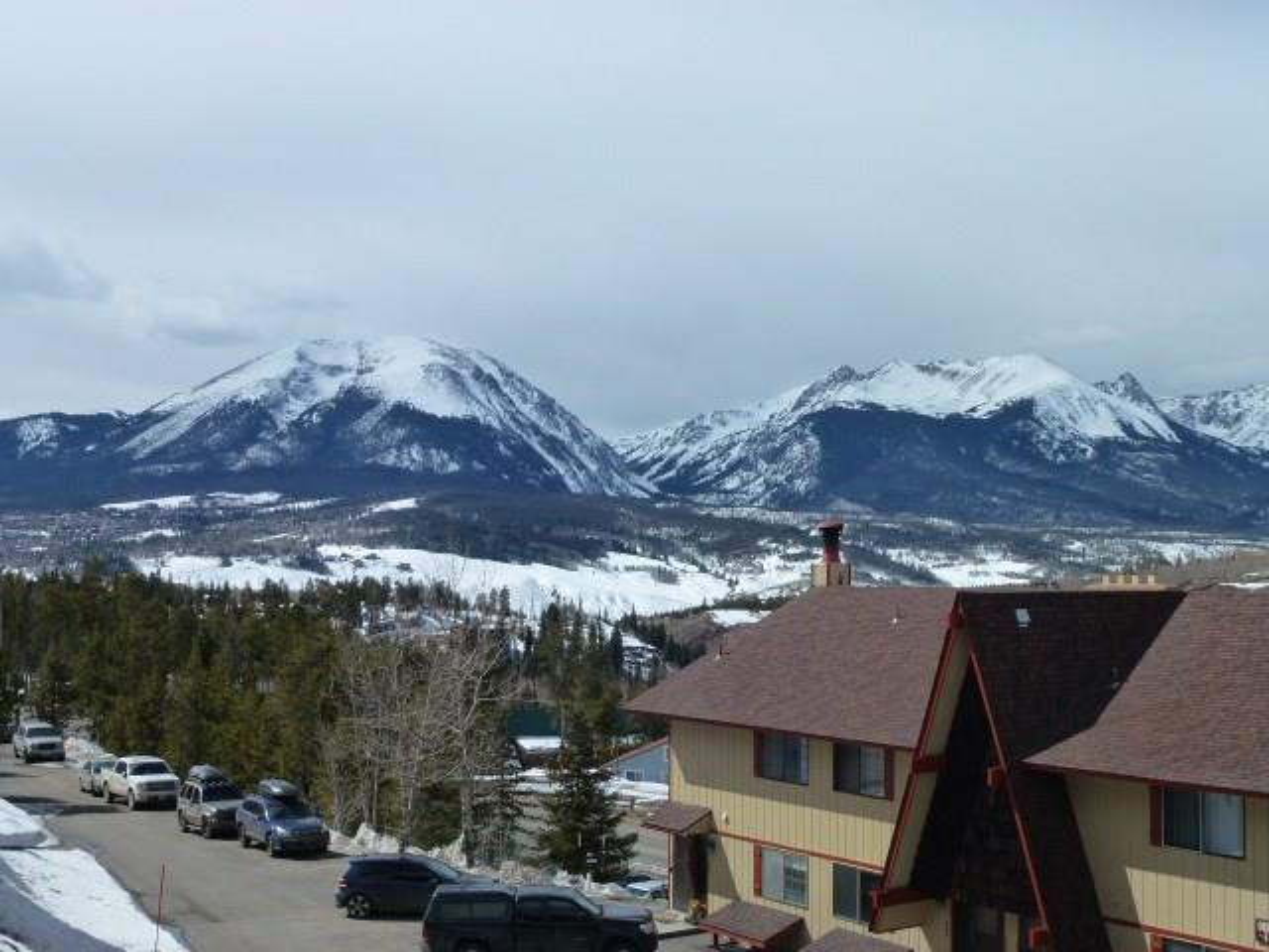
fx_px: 1796
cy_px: 476
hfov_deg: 38.9
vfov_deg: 29.7
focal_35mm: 49
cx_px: 634
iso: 160
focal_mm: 8.7
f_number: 4.1
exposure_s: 1/1600
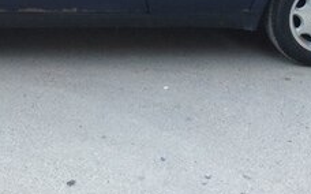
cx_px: 101
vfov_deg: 14.0
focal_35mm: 89
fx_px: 754
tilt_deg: -10.8
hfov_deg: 23.2
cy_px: -62
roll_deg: +0.6
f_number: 2.2
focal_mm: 4.15
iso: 40
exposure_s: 1/33
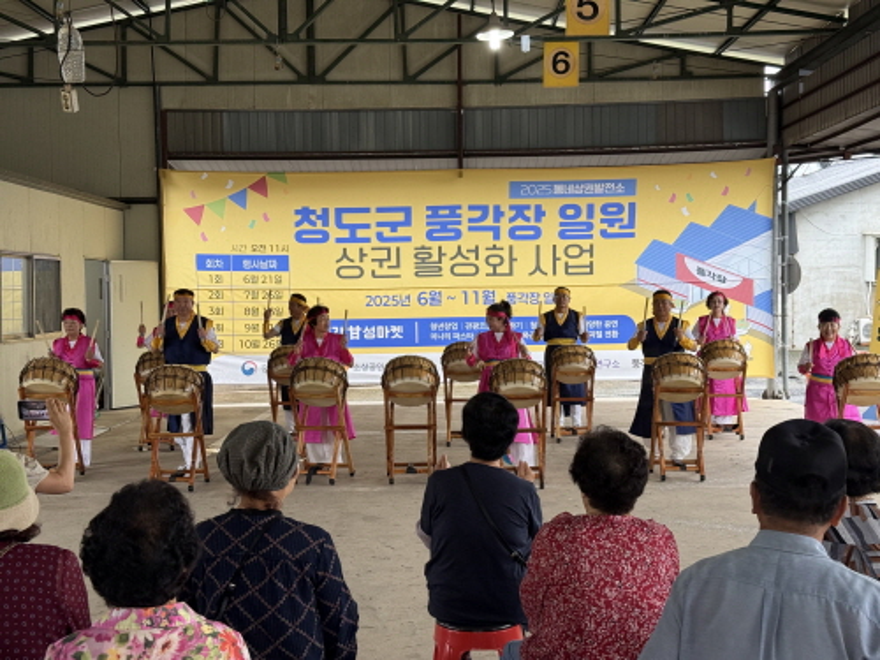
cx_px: 440
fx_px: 1220
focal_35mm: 48
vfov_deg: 30.3
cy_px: 330
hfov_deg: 39.7
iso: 64
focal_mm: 6.76
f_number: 1.78
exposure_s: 1/135
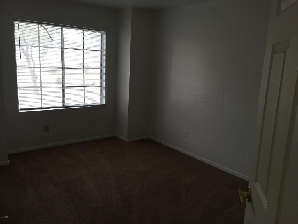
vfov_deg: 48.2
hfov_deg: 61.7
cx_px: 149
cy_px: 112
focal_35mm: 29
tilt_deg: -11.3
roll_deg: -1.7
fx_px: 250
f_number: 2.2
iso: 40
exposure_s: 1/30
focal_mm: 4.15
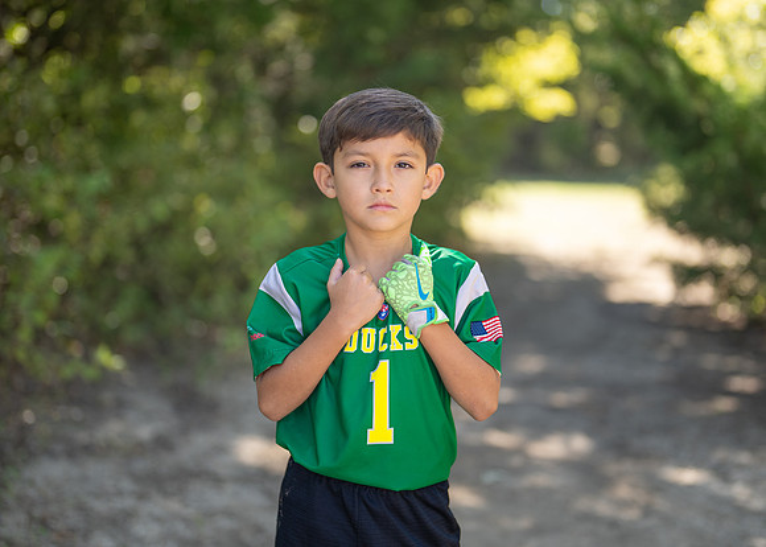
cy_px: 263
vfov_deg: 23.2
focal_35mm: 61
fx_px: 1333
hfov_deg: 32.1
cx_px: 381
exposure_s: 1/1000
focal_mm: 50
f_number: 1.2
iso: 100
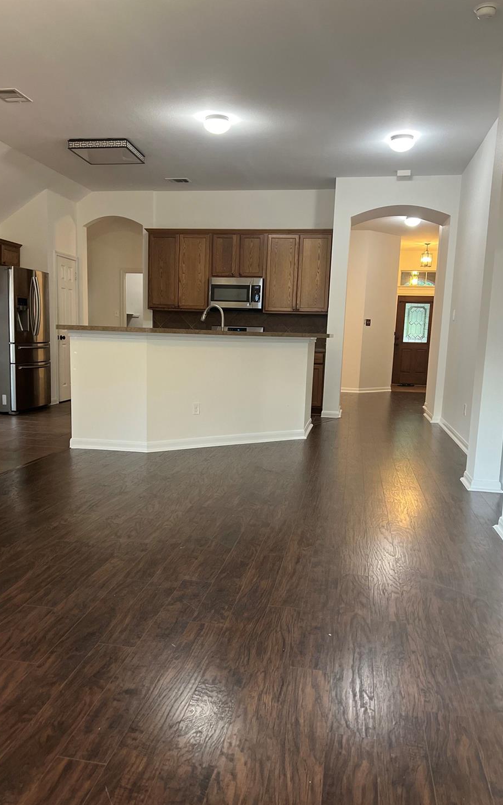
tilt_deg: -7.5
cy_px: 421
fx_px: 636
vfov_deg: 64.6
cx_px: 232
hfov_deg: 43.1
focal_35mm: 29
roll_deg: -2.0
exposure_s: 1/60
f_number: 1.5
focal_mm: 5.7
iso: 250
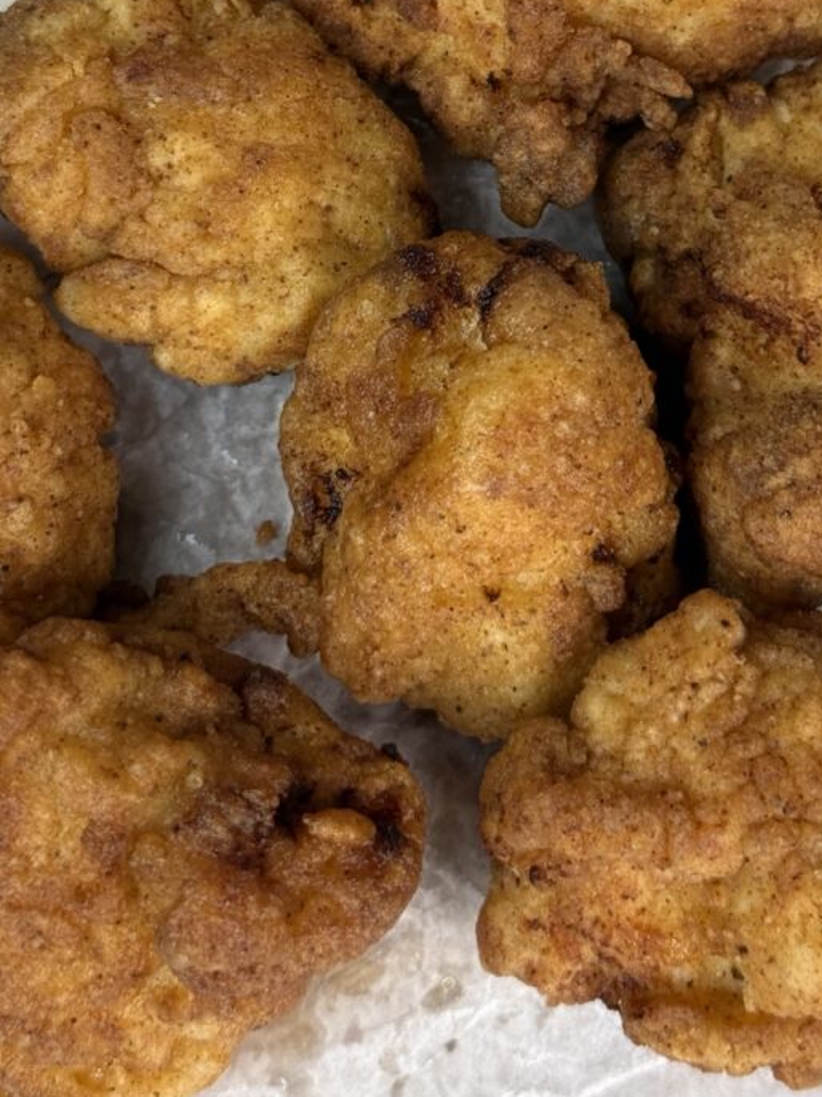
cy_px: 197
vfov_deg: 22.9
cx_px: 464
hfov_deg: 17.6
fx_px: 2661
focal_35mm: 84
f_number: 1.78
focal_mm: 6.76
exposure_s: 1/120
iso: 100
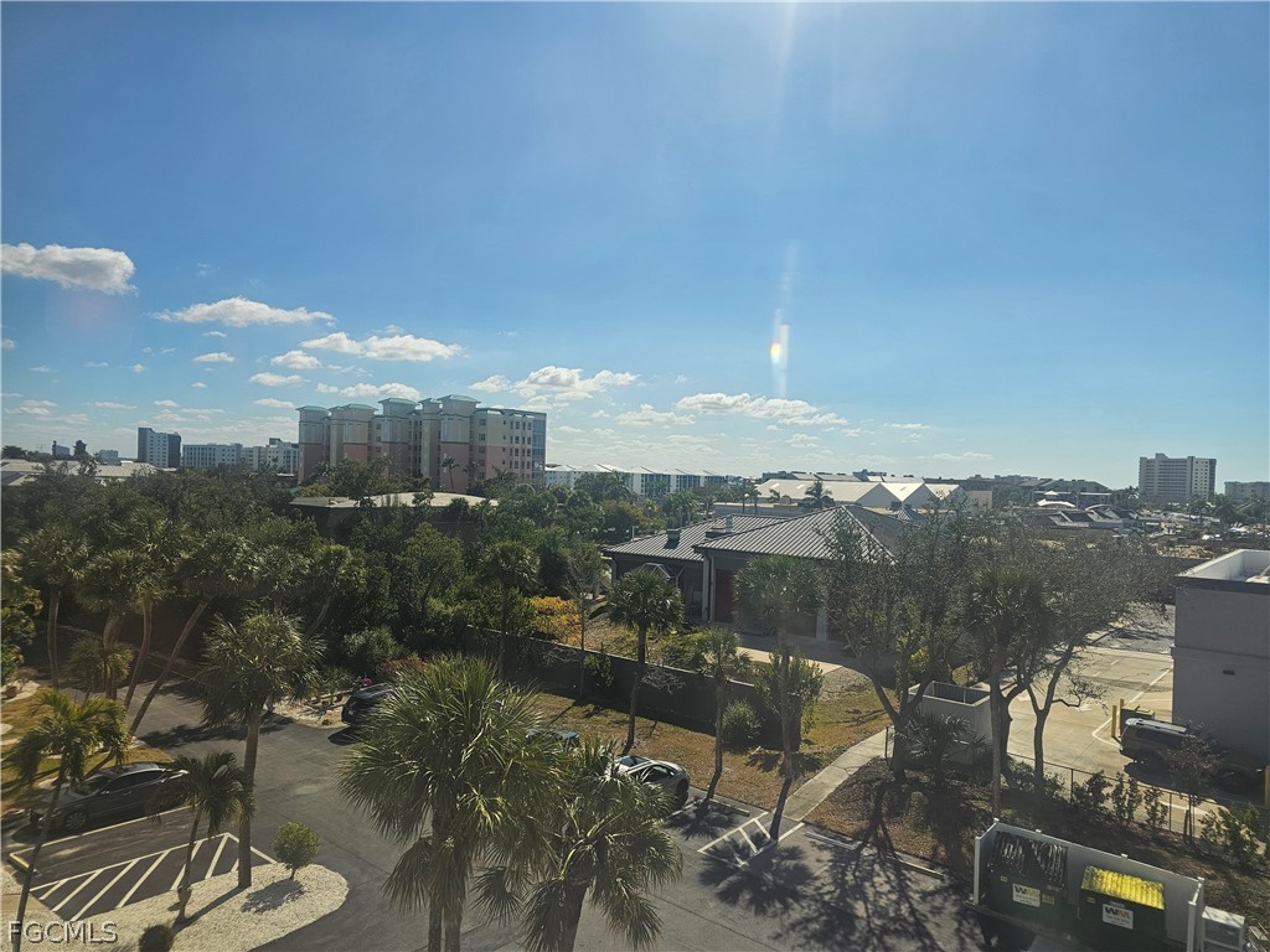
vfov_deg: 58.9
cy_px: 476
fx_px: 844
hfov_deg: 73.9
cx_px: 635
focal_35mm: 23
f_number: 1.7
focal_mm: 6.3
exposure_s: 1/1215
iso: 20
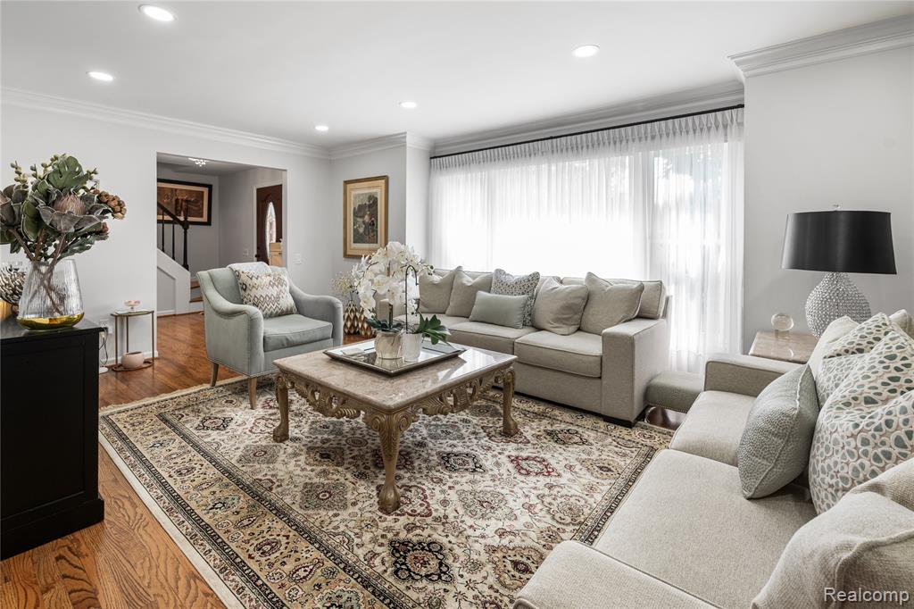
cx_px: 457
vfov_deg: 73.7
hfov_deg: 96.8
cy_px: 304
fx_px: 406
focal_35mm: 16
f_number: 7.1
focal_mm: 16
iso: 200
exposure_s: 1/8
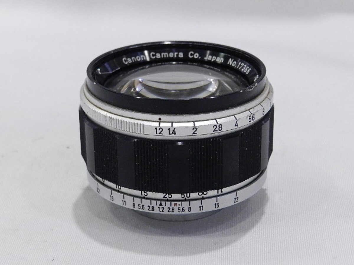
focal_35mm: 84
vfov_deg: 17.6
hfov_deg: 23.3
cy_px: 132
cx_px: 177
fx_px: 859
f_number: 4.4
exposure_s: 1/80
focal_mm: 14.9
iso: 800
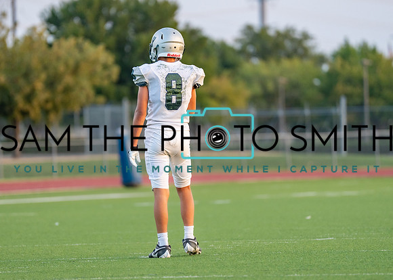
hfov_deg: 6.4
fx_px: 3520
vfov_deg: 4.6
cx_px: 187
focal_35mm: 315
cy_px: 134
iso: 640
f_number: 2.8
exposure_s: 1/1250
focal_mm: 200
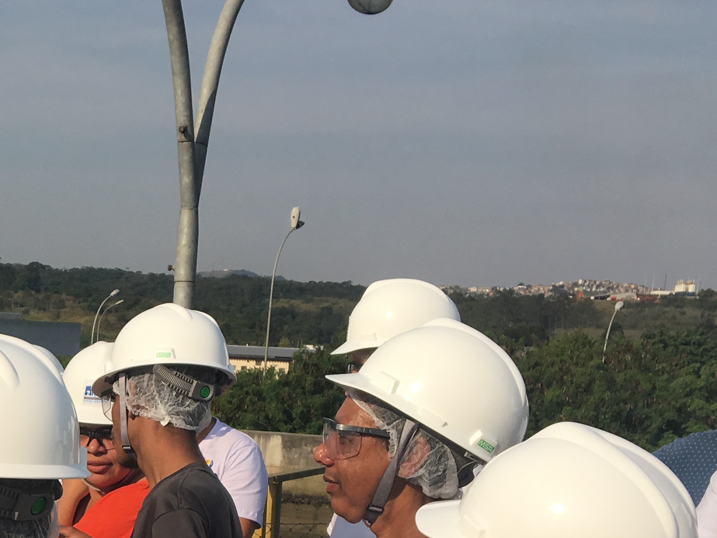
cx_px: -23
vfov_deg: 19.9
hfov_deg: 25.8
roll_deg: -3.2
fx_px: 1471
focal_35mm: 71
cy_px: 574
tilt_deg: -9.6
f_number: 2.2
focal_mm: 4.15
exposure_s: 1/2198
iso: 25
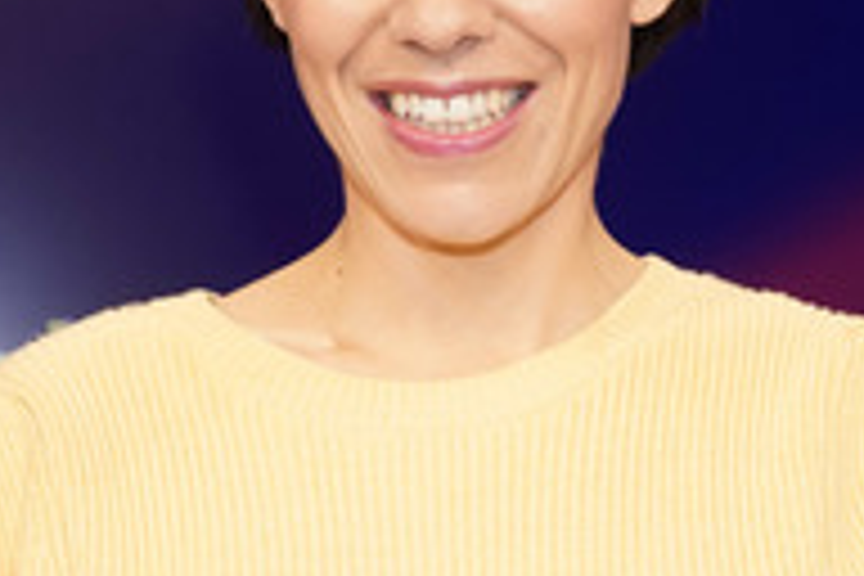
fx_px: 2088
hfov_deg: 23.4
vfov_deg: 15.7
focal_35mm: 87
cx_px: 493
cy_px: 189
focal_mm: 37
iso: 2000
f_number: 5
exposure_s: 1/125
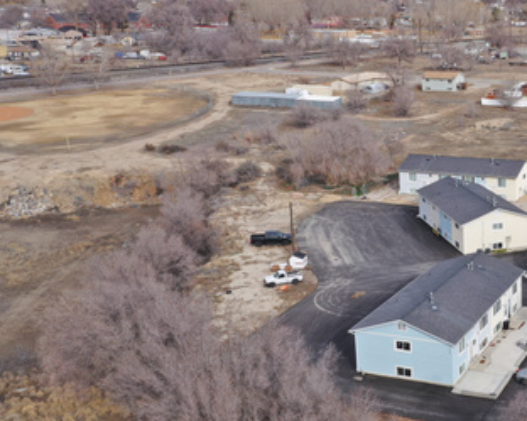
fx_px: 841
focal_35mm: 54
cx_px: 500
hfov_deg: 32.6
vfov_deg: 28.0
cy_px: 244
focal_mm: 10.26
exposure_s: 1/160
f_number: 8
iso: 100
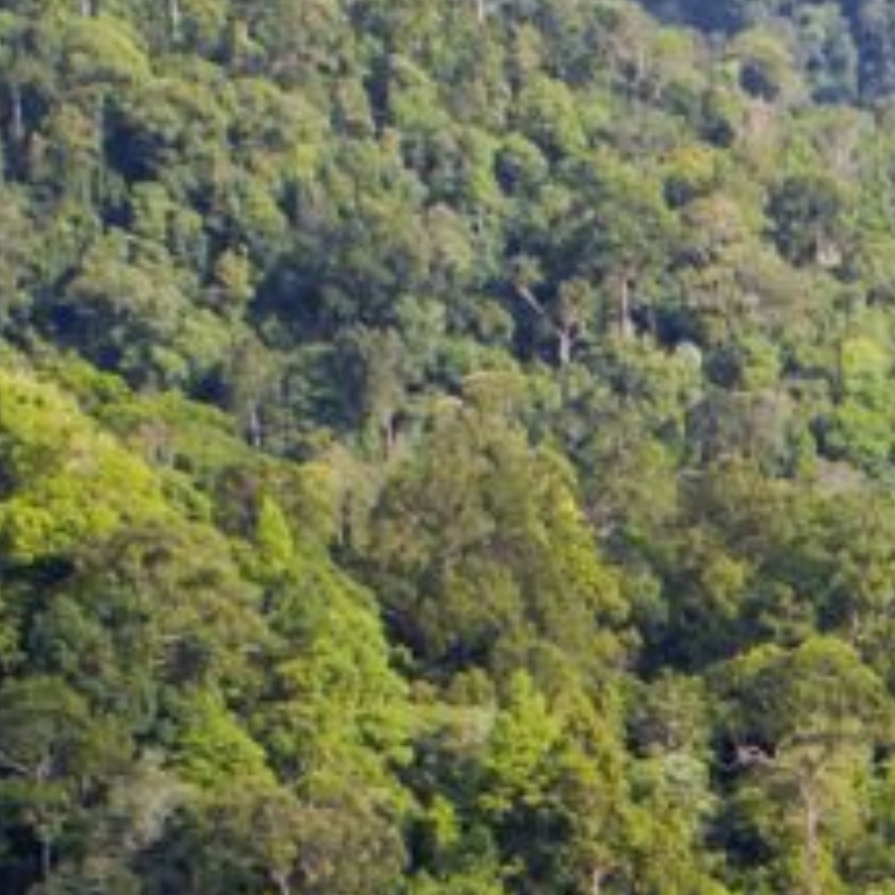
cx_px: 1287
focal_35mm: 163
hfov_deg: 10.4
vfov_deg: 10.5
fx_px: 4768
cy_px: 1194
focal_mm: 3.61
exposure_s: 1/400
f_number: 2.8
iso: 100
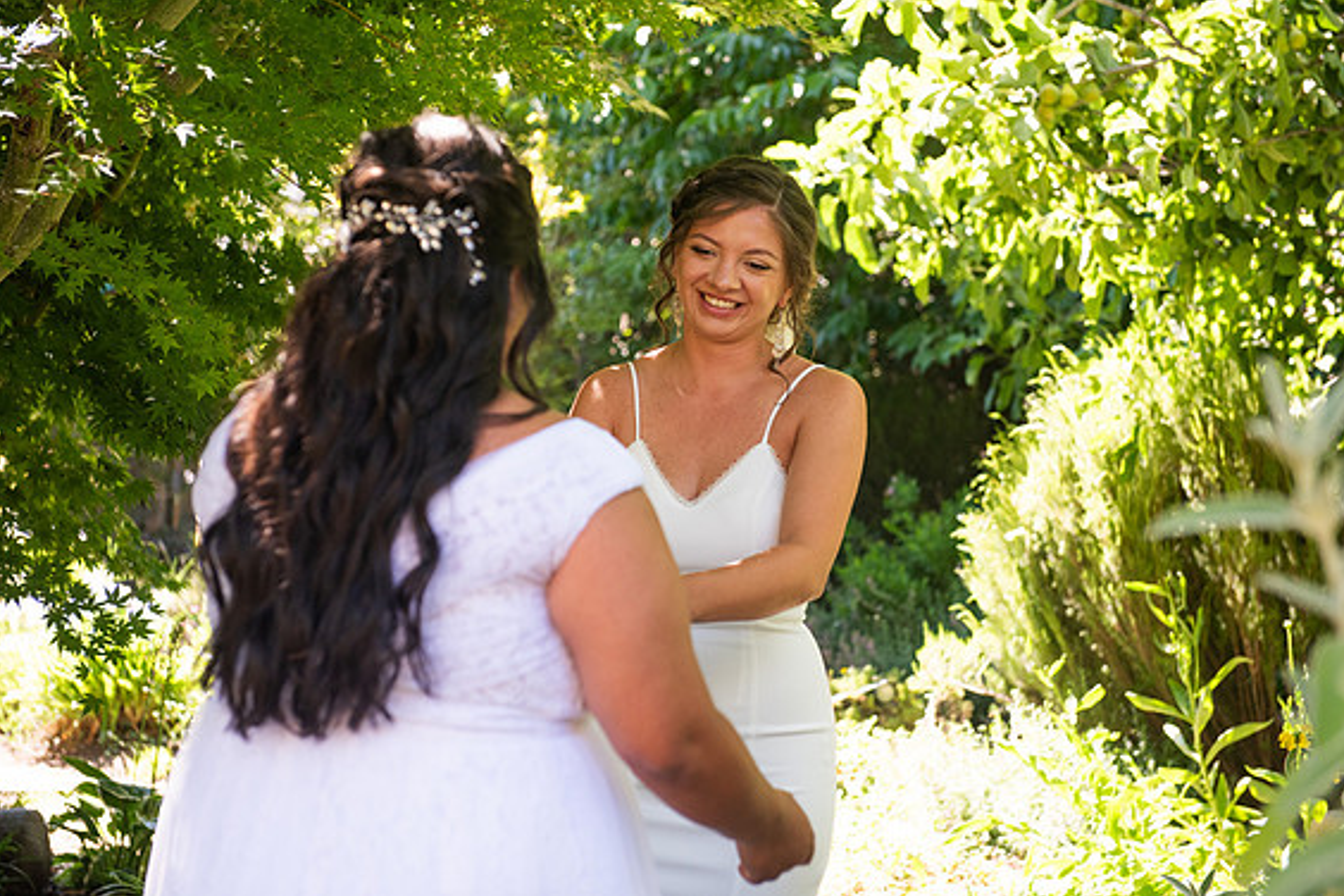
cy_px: 440
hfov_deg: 28.1
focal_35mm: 72
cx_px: 665
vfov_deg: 18.9
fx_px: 2688
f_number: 4
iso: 640
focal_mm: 70
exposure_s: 1/500
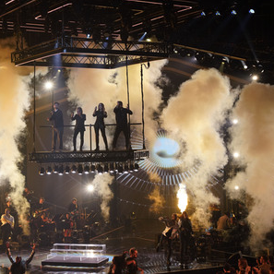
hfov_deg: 22.7
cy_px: 137
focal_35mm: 76
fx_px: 681
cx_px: 95
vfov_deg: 22.8
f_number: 5.6
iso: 2000
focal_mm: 59
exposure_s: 1/100
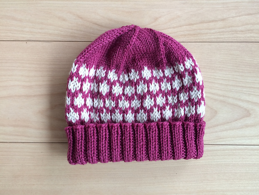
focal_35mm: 29
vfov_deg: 48.2
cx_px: 130
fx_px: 217
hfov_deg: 61.7
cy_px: 98
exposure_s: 1/30
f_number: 2.2
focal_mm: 4.15
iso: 64
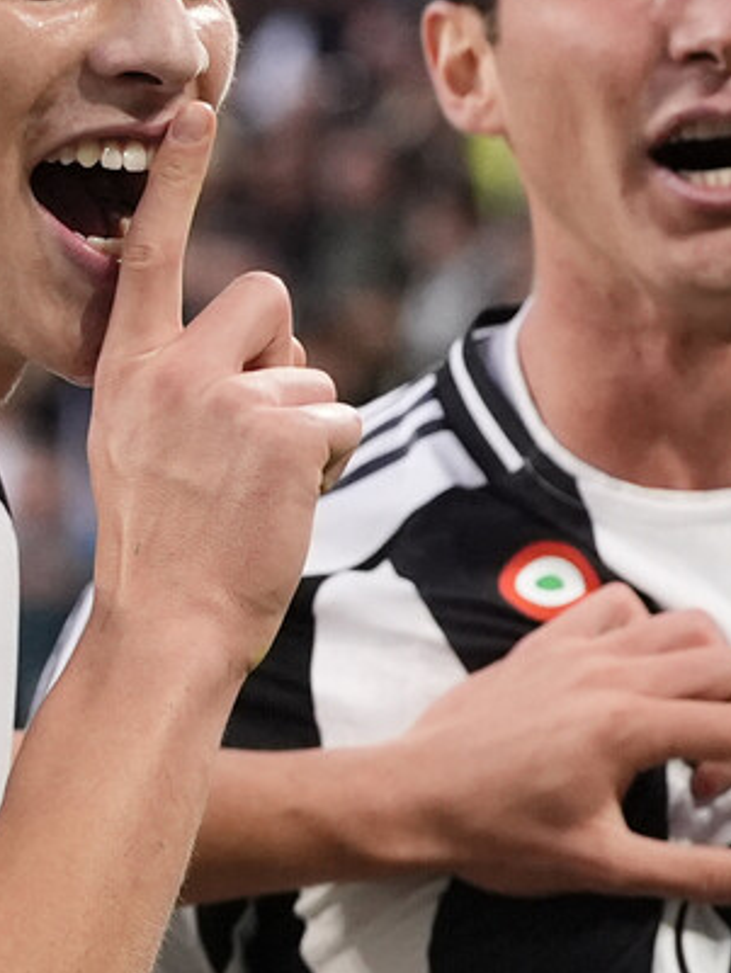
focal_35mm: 322
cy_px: 715
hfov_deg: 4.6
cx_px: -168
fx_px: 9062
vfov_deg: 6.1
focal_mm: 84
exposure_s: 1/1250
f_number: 3.5
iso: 2000
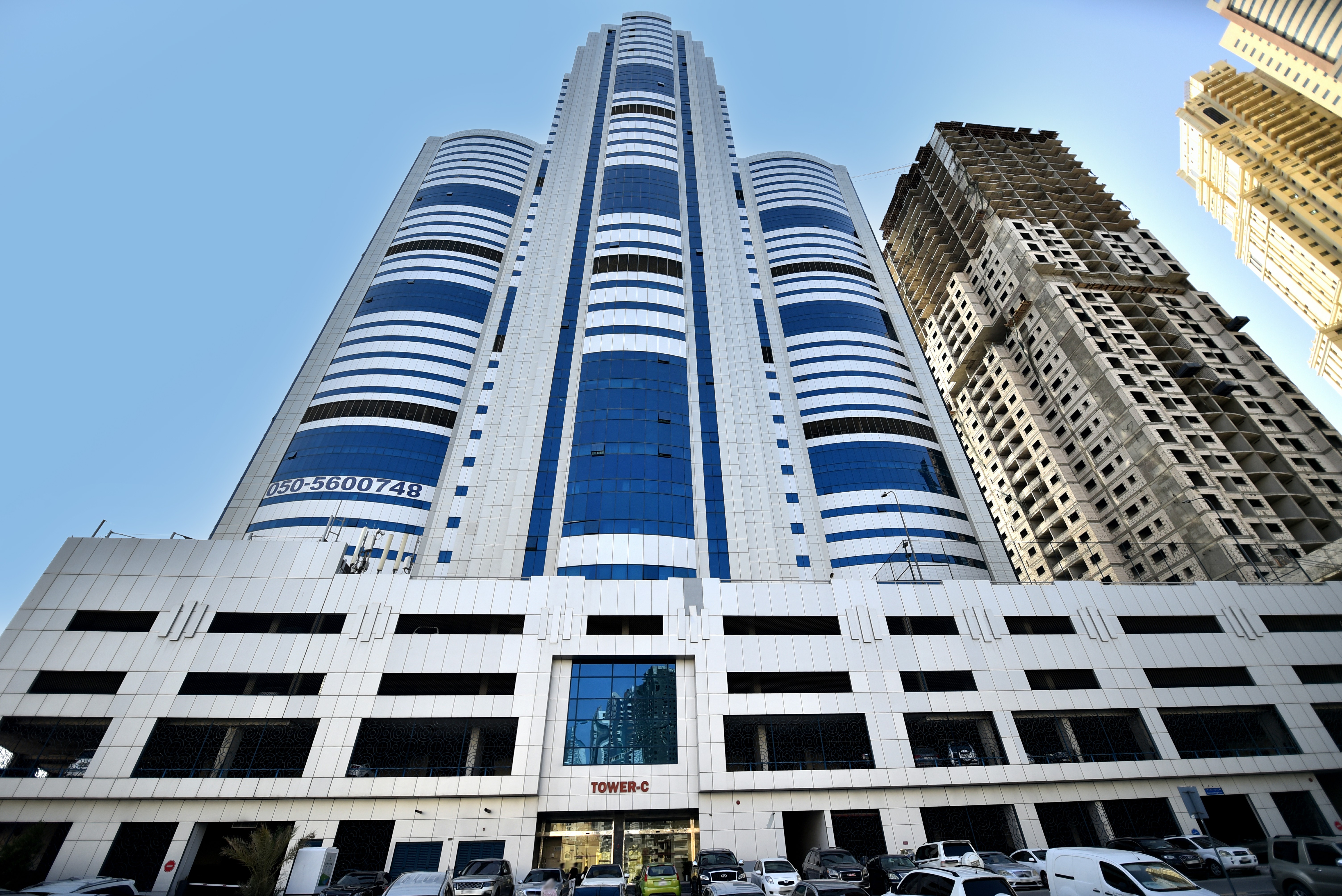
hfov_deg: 104.2
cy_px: 448
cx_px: 671
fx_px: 522
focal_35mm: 14
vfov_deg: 81.3
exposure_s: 1/1600
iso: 160
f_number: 2.8
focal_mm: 14
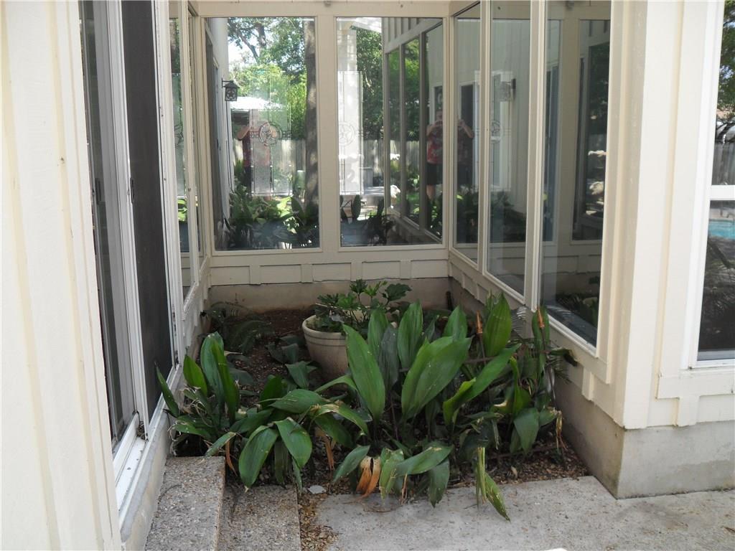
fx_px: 743
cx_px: 368
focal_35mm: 35
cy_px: 276
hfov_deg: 52.6
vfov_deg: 40.7
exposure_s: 1/125
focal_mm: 6.2
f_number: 2.8
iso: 100
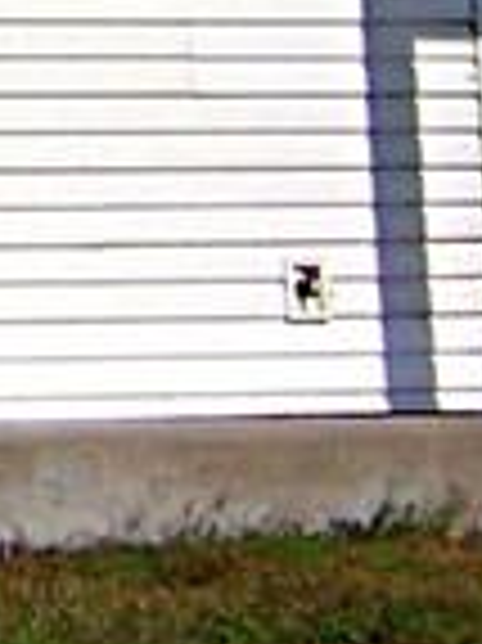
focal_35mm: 236
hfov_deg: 5.7
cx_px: -1122
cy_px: -437
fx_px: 4388
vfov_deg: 8.2
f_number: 5.6
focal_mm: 5.5
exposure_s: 1/2000
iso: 80
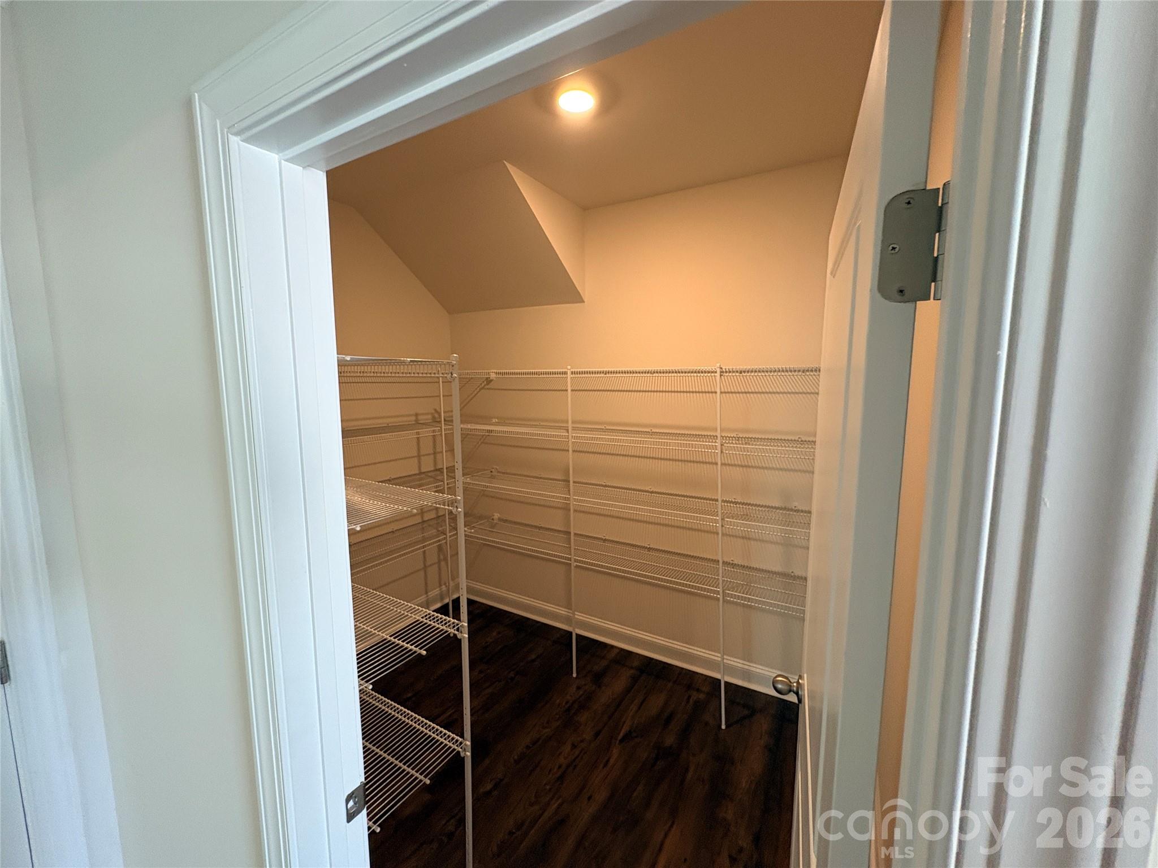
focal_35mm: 14
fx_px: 468
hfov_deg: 102.1
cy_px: 434
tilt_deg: -3.6
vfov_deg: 85.7
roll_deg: -0.4
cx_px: 579
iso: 250
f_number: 2.2
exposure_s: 1/60
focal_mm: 2.22
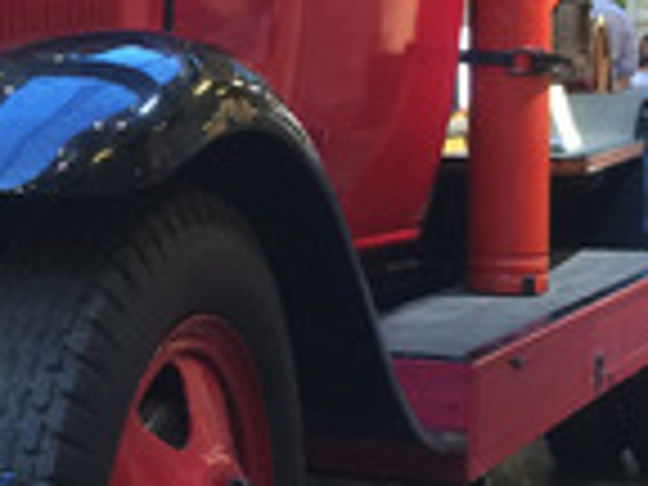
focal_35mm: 104
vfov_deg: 14.2
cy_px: 182
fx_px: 1947
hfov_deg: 17.8
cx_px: -180
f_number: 2.2
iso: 125
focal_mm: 4.12
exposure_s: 1/33
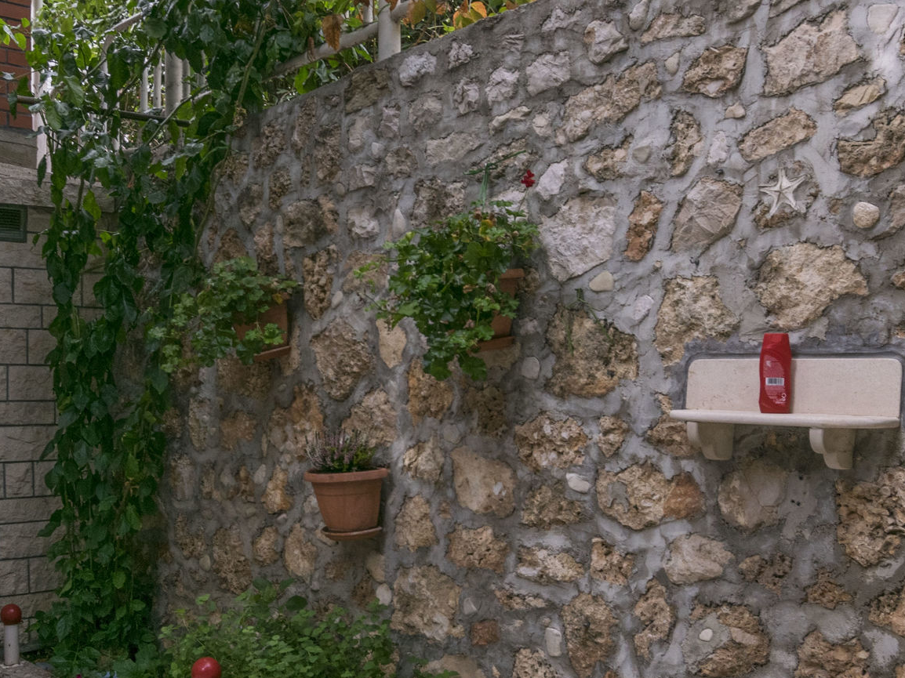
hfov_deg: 44.5
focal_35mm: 42
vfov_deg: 34.3
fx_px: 1098
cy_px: 399
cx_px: 350
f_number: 8
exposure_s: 1/160
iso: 100
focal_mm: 12
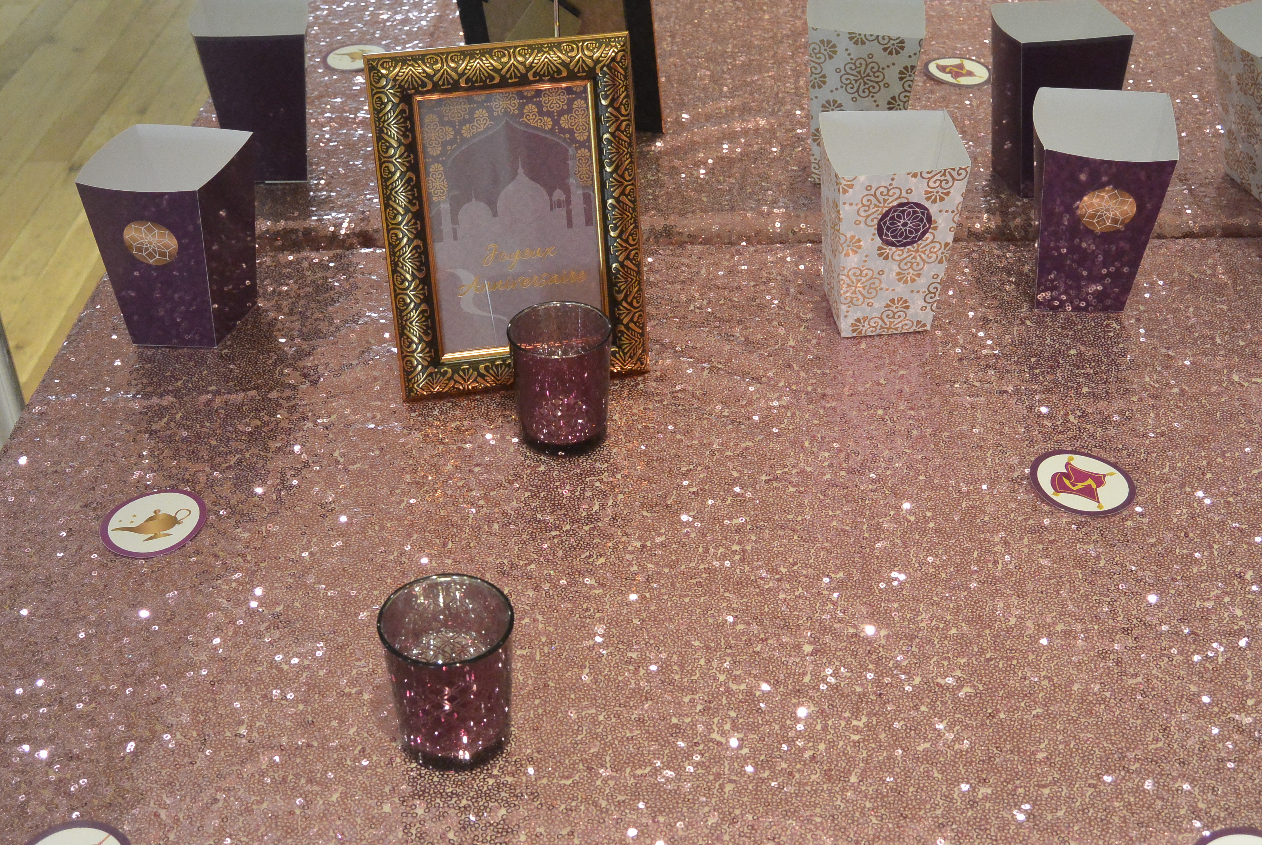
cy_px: 422
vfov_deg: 30.6
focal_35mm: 44
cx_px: 631
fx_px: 1544
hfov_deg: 44.5
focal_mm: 16.6
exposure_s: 1/60
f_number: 4.2
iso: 2000
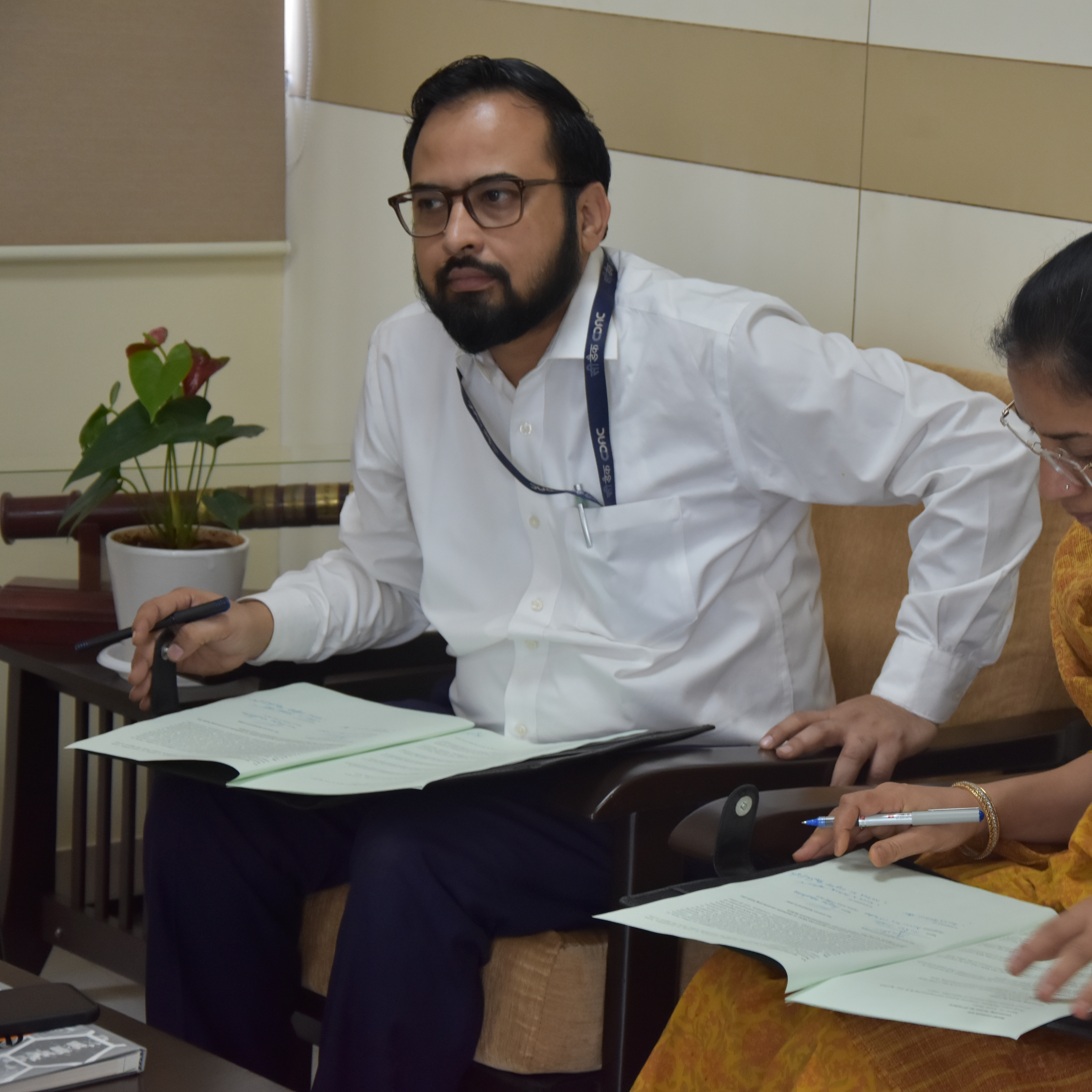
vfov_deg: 15.7
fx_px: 3962
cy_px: 546
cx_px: 814
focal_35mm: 111
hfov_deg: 15.6
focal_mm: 58
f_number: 5.6
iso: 800
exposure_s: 1/125
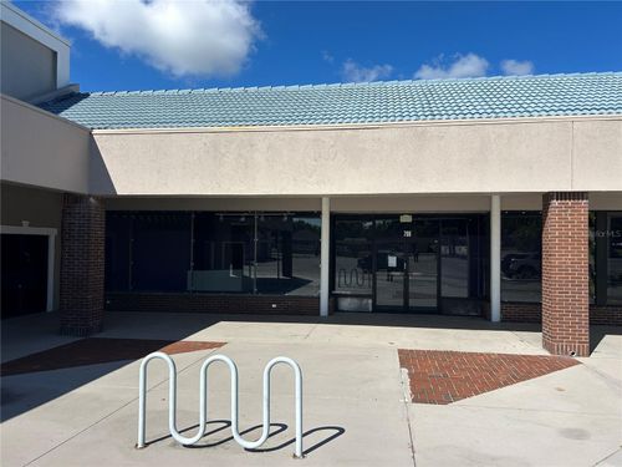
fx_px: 467
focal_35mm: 26
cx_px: 311
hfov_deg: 67.3
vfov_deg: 53.1
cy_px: 234
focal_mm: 5.7
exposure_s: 1/4831
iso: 50
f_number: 1.5
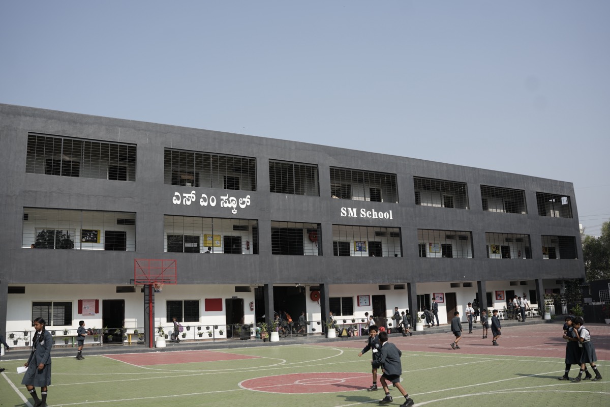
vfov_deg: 37.9
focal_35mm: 35
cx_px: 305
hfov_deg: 54.4
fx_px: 593
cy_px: 204
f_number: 3.2
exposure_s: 1/1600
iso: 100
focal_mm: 35
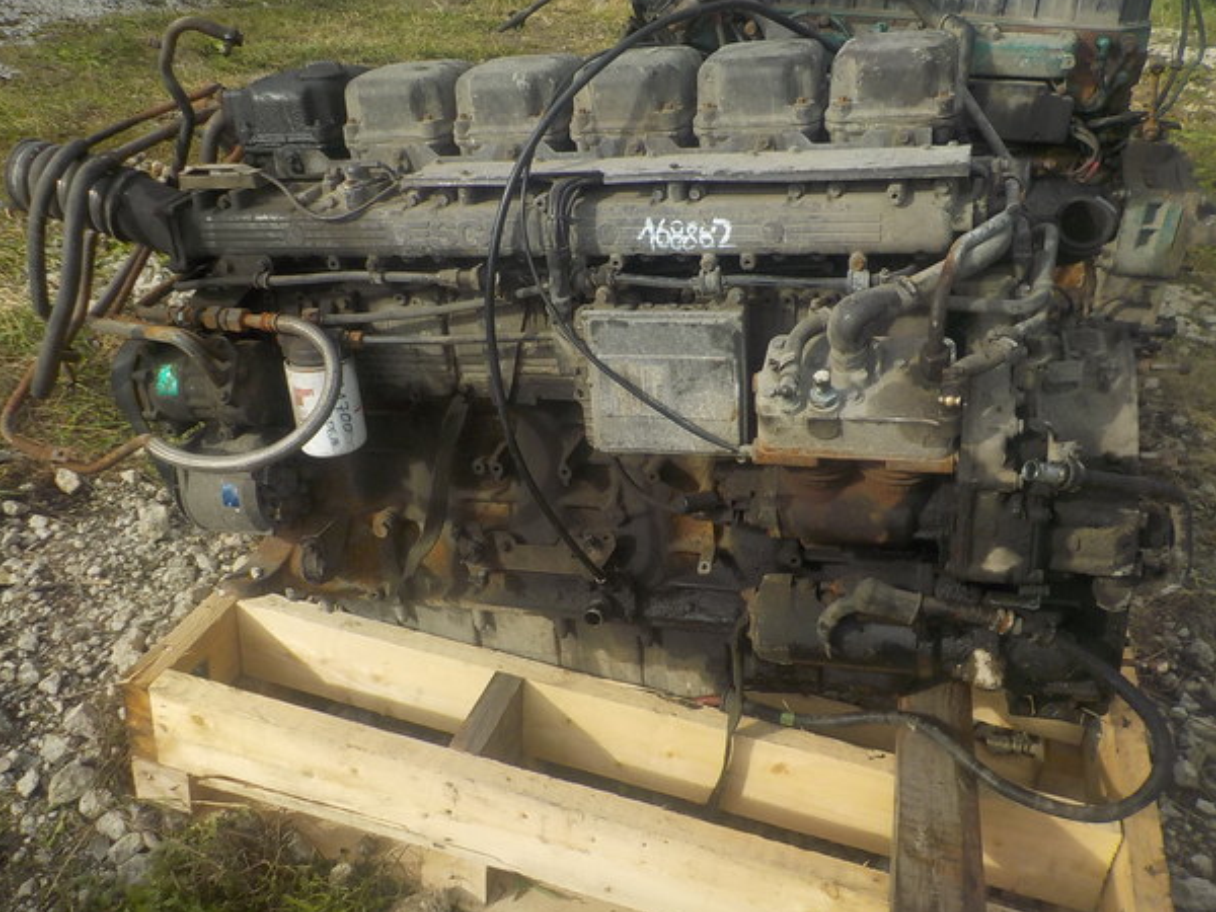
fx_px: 1124
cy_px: 470
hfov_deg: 56.8
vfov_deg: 44.2
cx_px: 572
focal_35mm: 32
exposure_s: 1/640
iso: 125
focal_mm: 4.1
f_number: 3.3
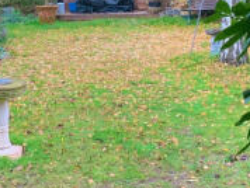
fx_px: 615
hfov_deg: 22.8
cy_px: 40
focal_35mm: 85
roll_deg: +1.0
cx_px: 75
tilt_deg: -3.6
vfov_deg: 17.3
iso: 160
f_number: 1.8
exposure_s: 1/60
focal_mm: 4.25
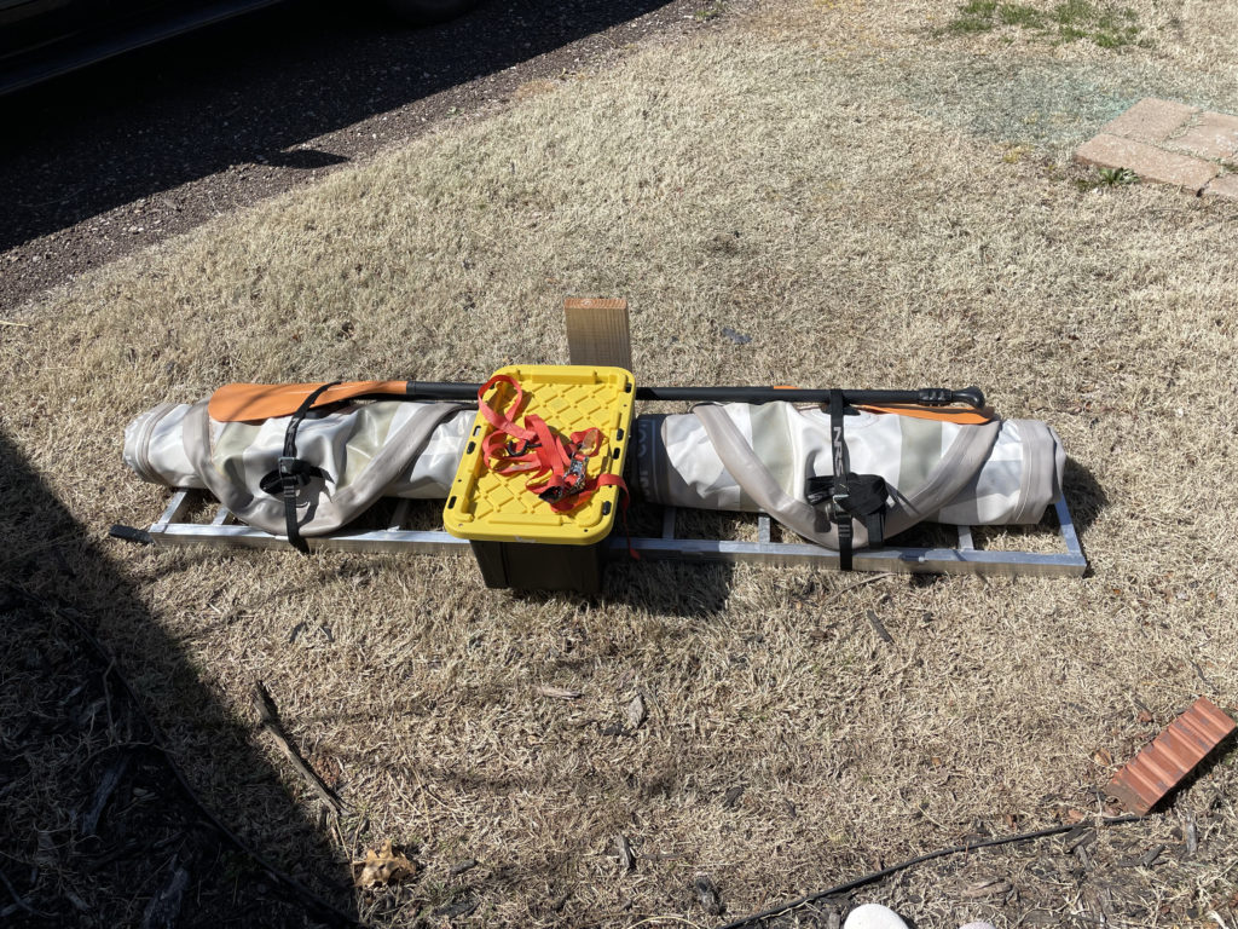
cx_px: 619
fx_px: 930
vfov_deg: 53.1
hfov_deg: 67.3
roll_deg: +4.3
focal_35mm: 26
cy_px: 464
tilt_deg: -41.4
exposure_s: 1/4292
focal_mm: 4.2
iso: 32
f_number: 1.6
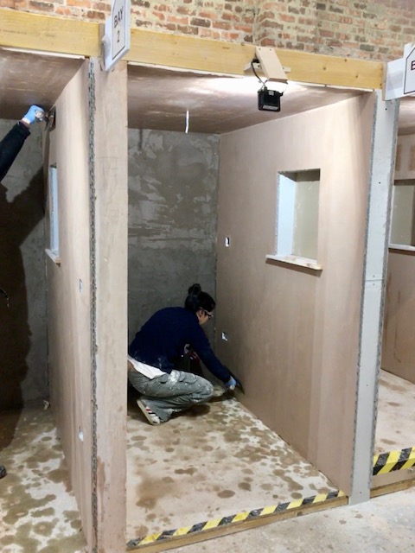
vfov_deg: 61.7
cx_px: 208
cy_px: 276
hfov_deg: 48.2
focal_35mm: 29
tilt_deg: -7.9
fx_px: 464
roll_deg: -0.6
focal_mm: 4.15
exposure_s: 1/17
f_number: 2.2
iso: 125
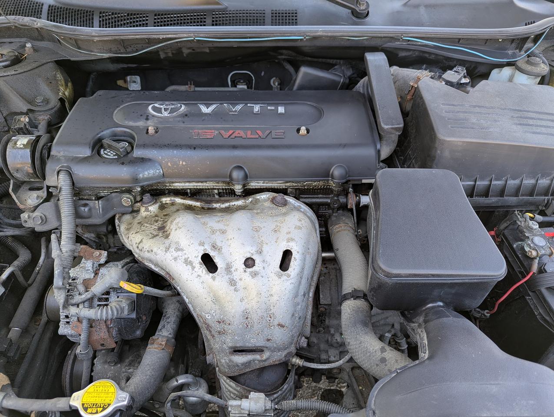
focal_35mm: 24
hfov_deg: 71.5
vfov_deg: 56.9
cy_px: 208
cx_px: 277
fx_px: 385
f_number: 1.85
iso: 45
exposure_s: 1/84.2
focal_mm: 6.81
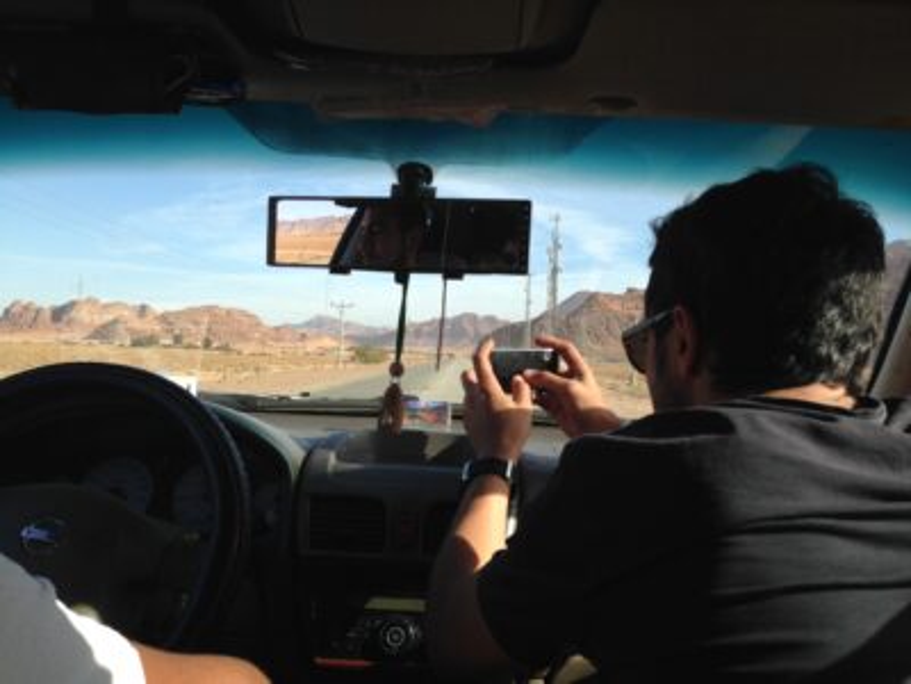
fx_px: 868
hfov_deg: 55.4
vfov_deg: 42.9
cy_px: 342
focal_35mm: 33
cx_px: 456
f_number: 2.4
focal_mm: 4.12
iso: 50
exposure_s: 1/1063
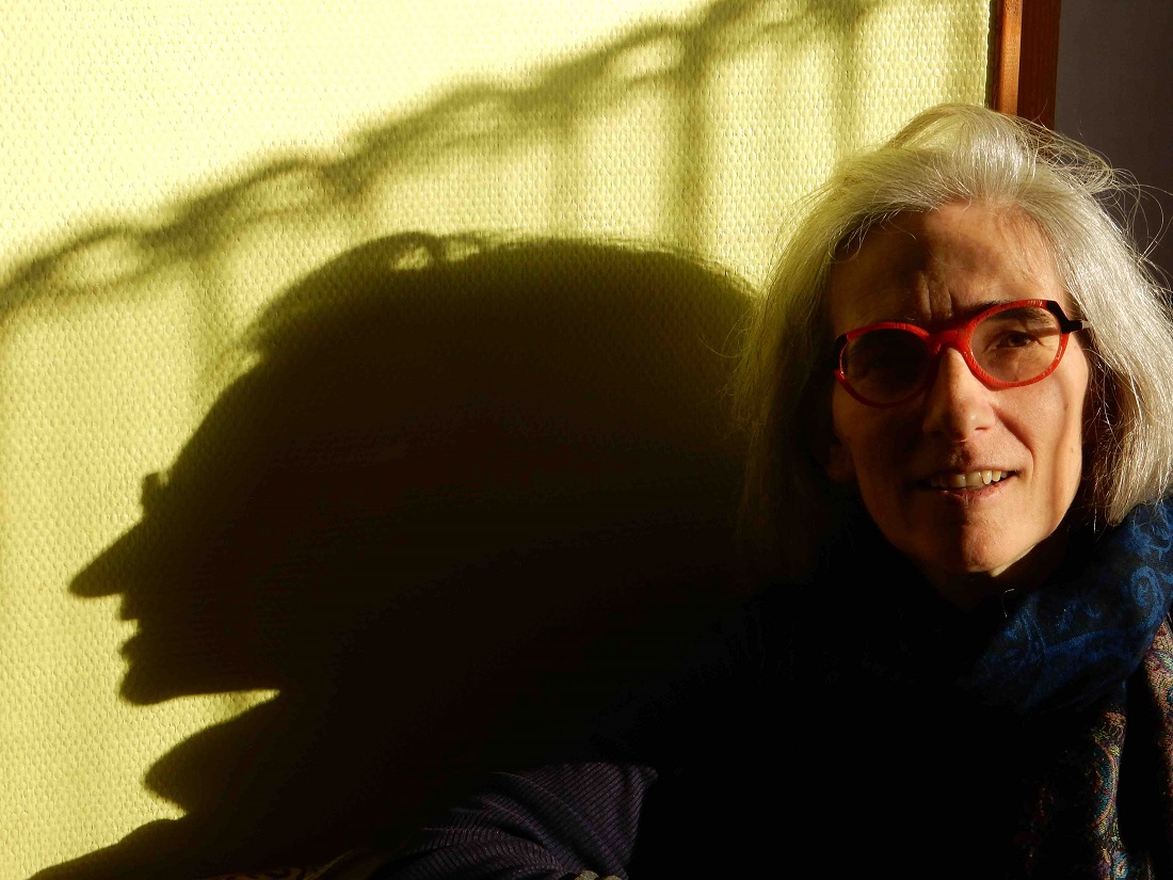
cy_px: 440
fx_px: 2406
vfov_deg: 20.7
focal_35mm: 71
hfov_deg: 27.4
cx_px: 586
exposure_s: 1/160
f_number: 4.8
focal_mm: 12.6
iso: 125
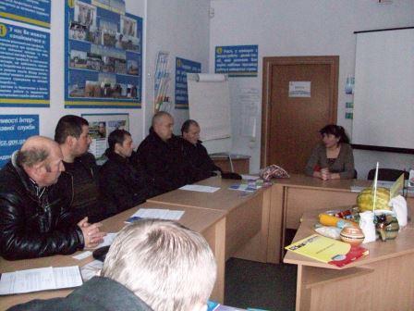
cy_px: 156
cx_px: 207
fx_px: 407
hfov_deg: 54.0
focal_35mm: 34
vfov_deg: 41.8
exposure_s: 1/128
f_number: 2.8
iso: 800
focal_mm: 5.7
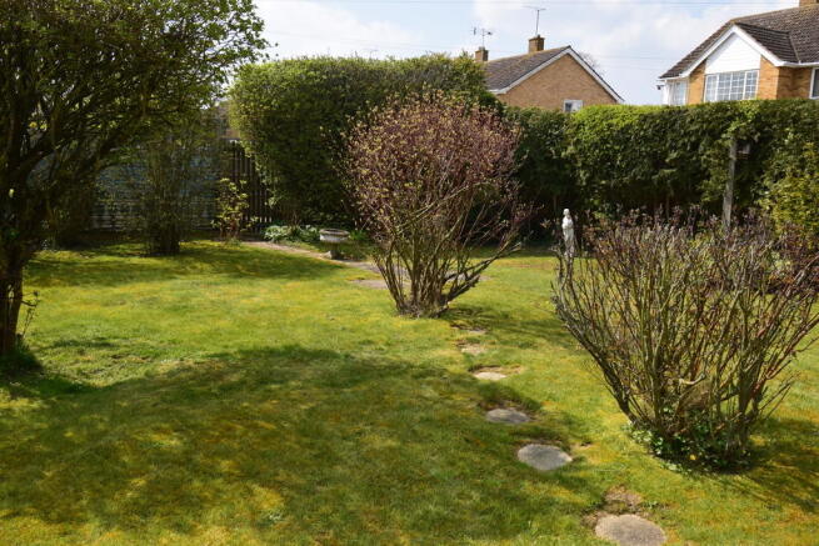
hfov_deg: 61.9
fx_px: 683
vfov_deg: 43.6
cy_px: 273
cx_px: 410
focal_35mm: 30
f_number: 11
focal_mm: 20
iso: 400
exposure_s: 1/400
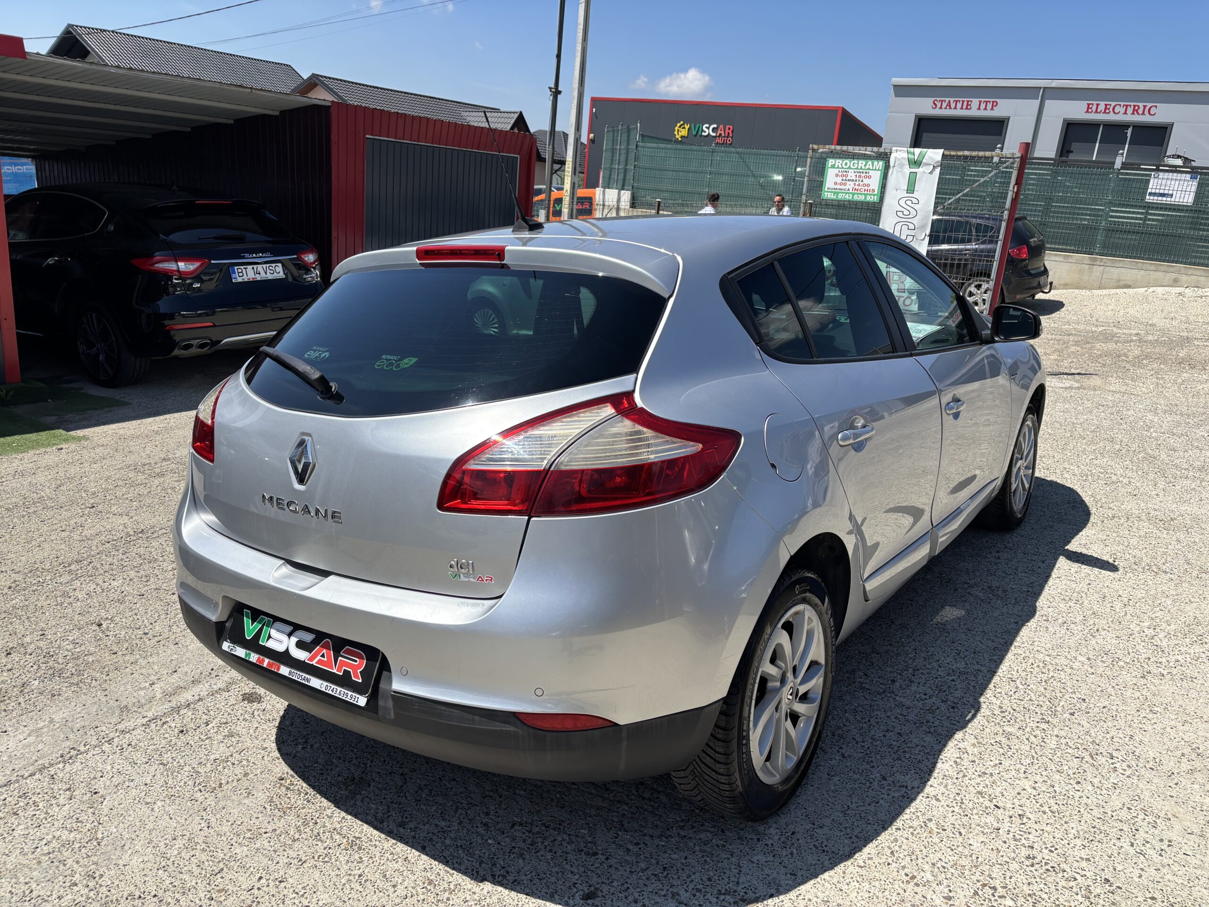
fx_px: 908
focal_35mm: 26
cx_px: 604
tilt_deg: -16.5
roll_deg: -5.3
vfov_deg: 53.1
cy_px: 454
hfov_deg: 67.3
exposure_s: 1/3534
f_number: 1.6
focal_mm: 5.96
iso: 50
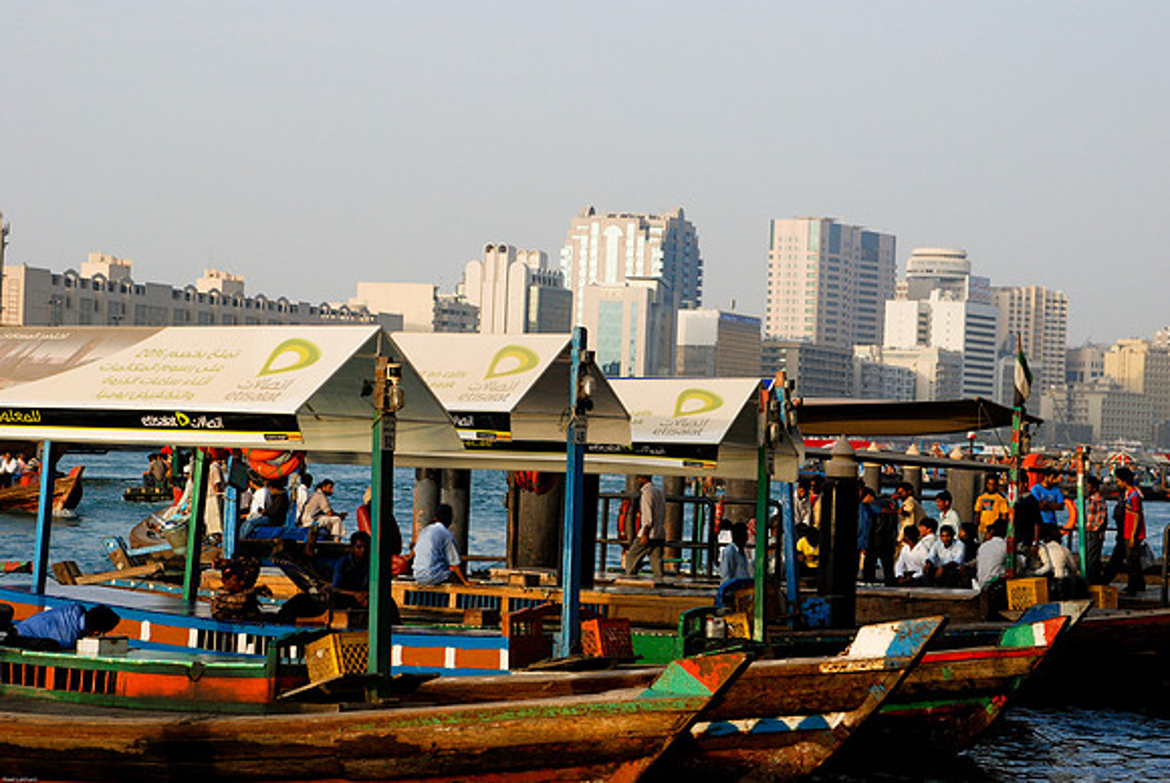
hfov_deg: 19.4
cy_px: 392
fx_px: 3416
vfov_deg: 13.1
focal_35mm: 105
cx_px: 585
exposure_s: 1/800
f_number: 7.1
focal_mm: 70
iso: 400
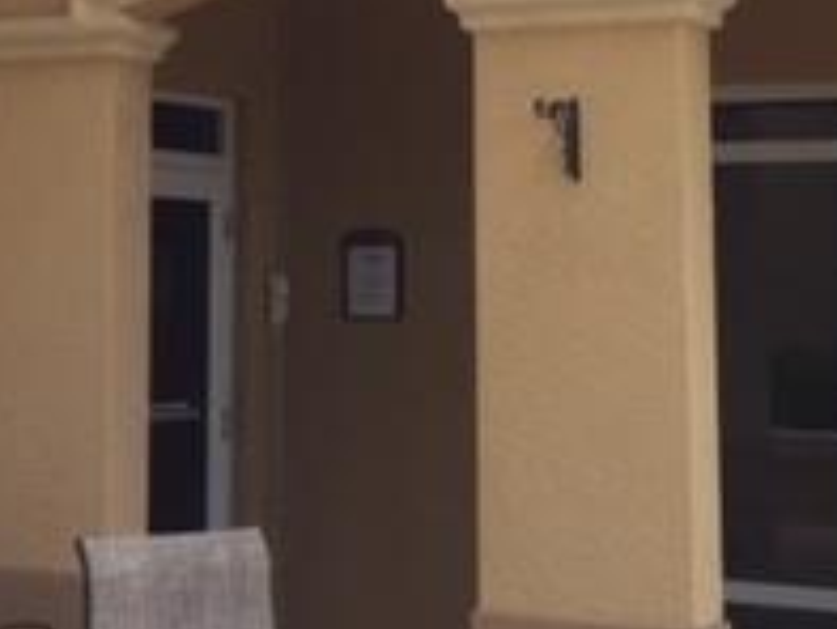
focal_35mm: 94
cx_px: 153
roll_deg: -2.1
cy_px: -17
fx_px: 2274
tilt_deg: +11.9
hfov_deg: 20.6
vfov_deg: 15.4
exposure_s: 1/373
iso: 32
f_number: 2.2
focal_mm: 4.15
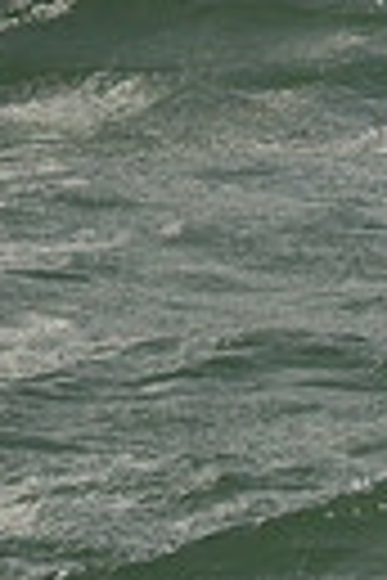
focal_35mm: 383
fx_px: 6175
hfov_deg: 3.6
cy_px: -602
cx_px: 299
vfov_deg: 5.3
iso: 320
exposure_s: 1/800
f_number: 13
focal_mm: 85
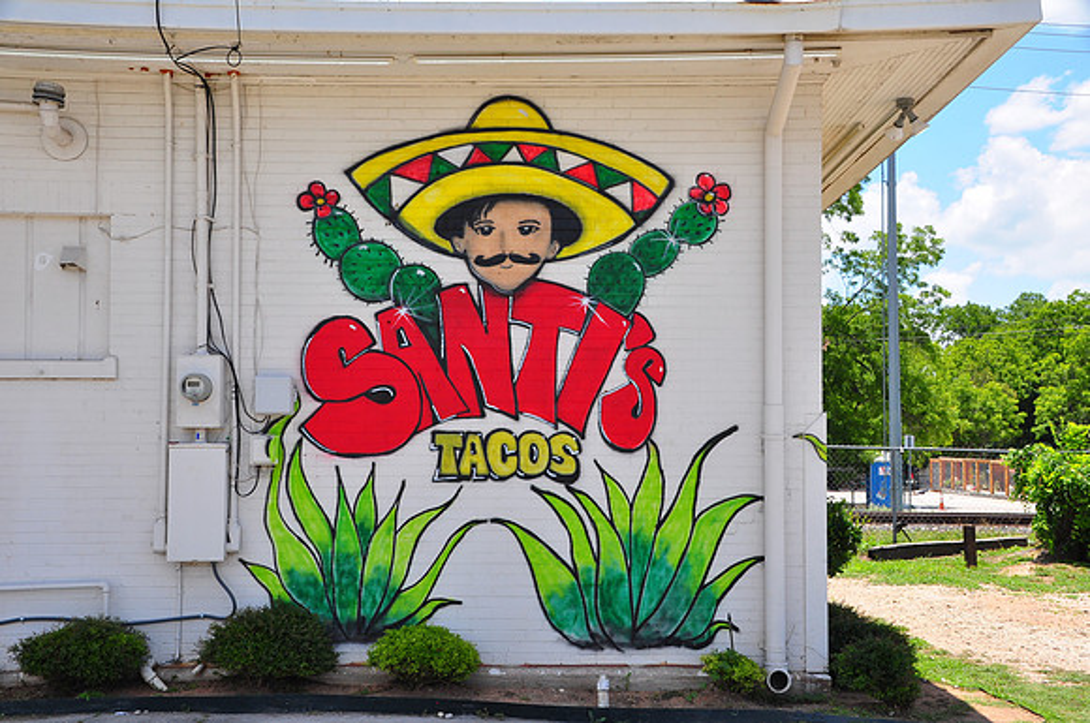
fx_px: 1406
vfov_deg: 28.9
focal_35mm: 46
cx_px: 545
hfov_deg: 42.4
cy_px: 362
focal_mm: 31
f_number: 13
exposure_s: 1/125
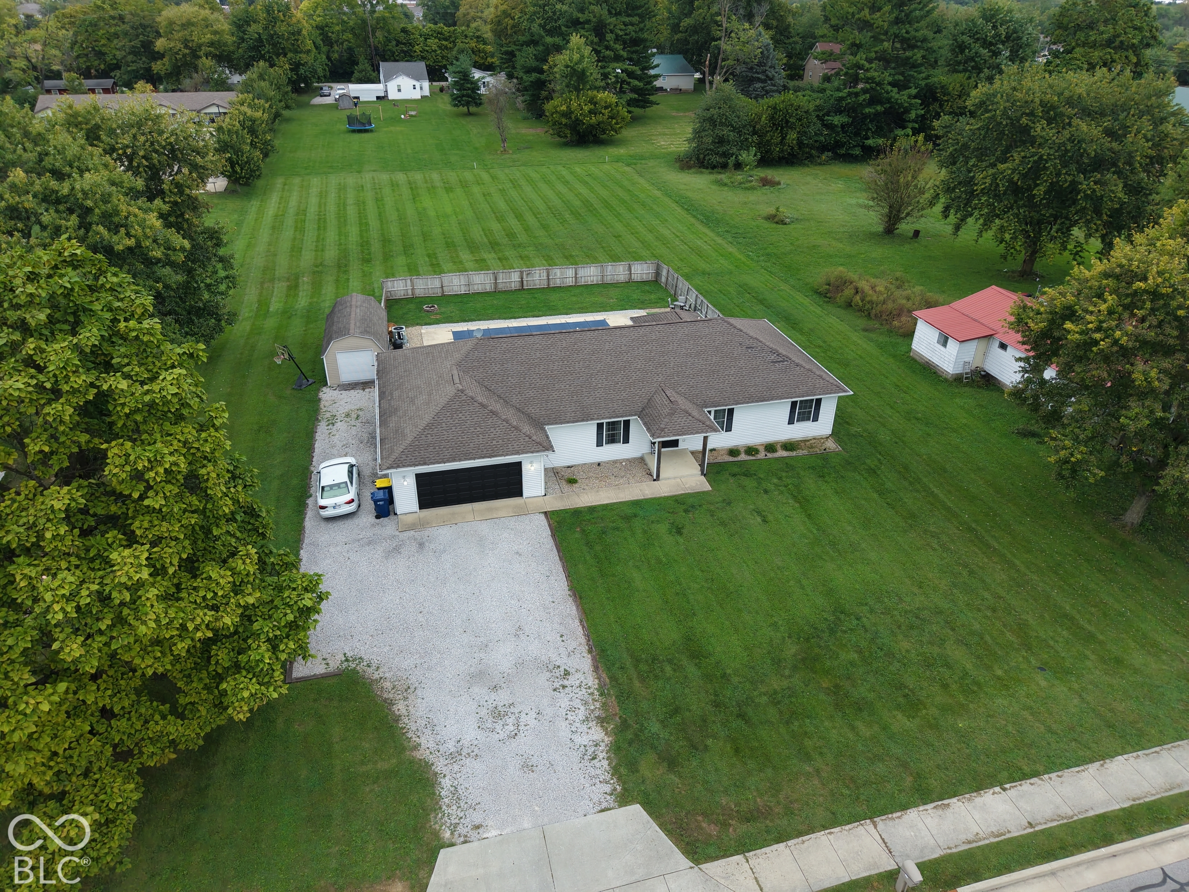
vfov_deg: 56.8
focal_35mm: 24
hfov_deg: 71.6
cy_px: 446
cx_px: 594
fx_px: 824
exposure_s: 1/80
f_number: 1.8
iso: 100
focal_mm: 8.67
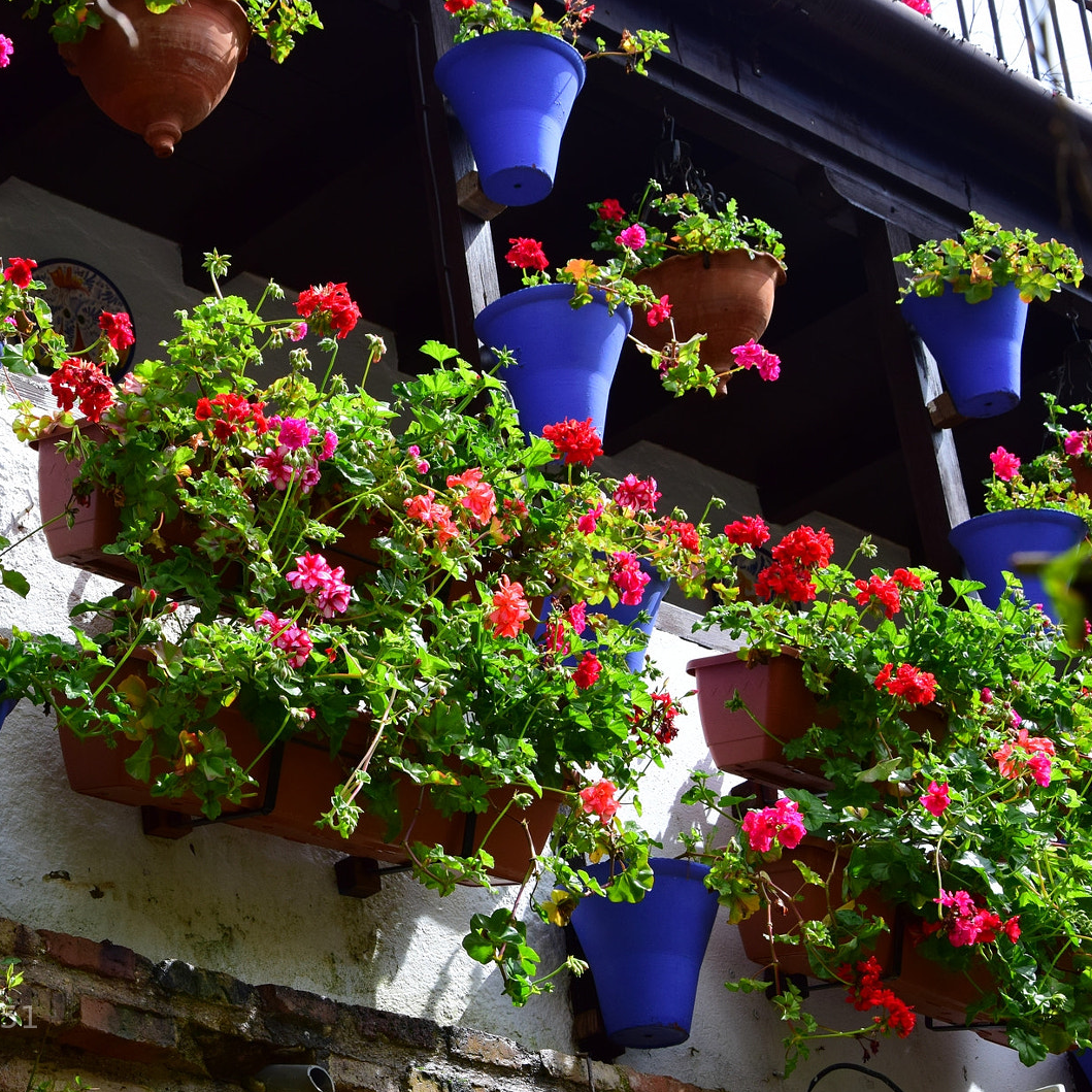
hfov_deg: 19.9
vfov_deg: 20.0
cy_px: 549
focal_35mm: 87
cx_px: 324
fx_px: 3092
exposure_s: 1/640
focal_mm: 45
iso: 400
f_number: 8
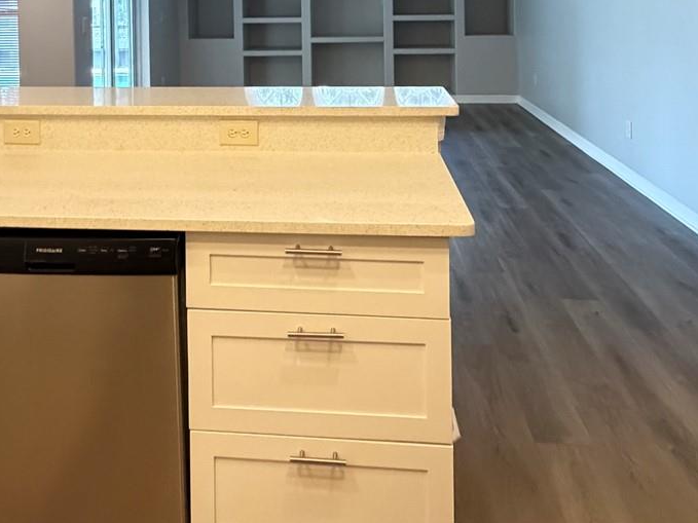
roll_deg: +0.4
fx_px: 665
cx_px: 293
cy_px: -9
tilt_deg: -0.8
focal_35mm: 33
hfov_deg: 55.1
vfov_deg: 37.9
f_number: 2.2
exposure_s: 1/60
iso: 1000
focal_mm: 2.22
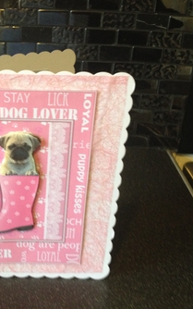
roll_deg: -0.4
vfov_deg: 40.3
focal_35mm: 50
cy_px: 154
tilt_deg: -23.0
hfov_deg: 25.2
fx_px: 420
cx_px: 25
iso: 200
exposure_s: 1/20
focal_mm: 4.28
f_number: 2.4
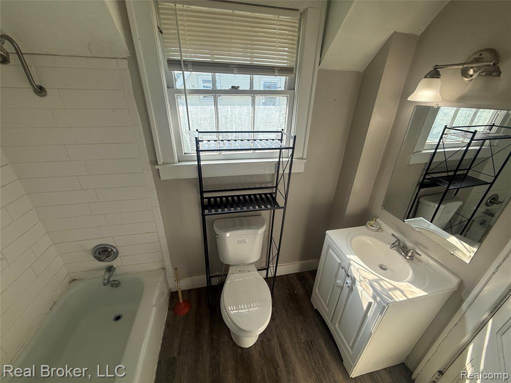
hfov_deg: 102.1
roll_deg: -1.1
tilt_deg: -25.5
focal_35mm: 14
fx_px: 207
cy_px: 192
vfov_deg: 85.7
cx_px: 256
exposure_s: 1/275
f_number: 2.2
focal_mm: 2.22
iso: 64
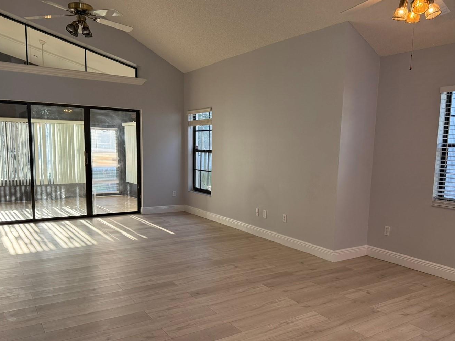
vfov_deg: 48.1
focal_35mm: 29
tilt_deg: -7.3
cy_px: 195
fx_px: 381
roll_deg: -2.0
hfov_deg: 61.6
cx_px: 238
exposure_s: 1/208
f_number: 1.78
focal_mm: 6.76
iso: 200
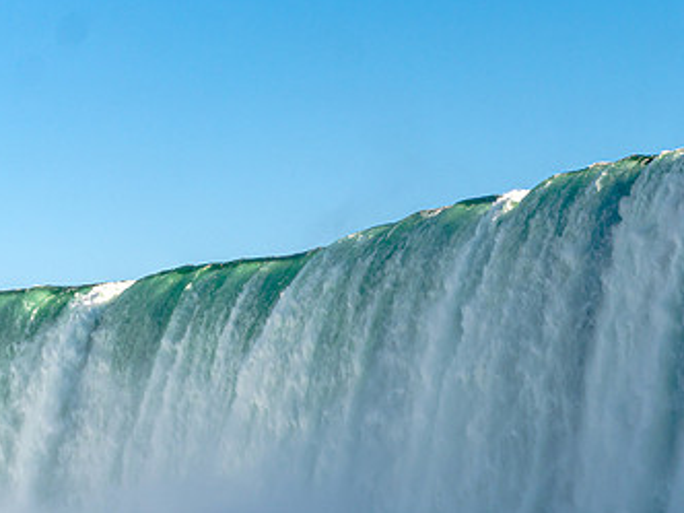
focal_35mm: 126
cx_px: 474
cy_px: 329
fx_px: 2490
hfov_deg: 15.6
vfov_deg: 11.8
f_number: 5.6
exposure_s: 1/800
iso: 100
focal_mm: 50
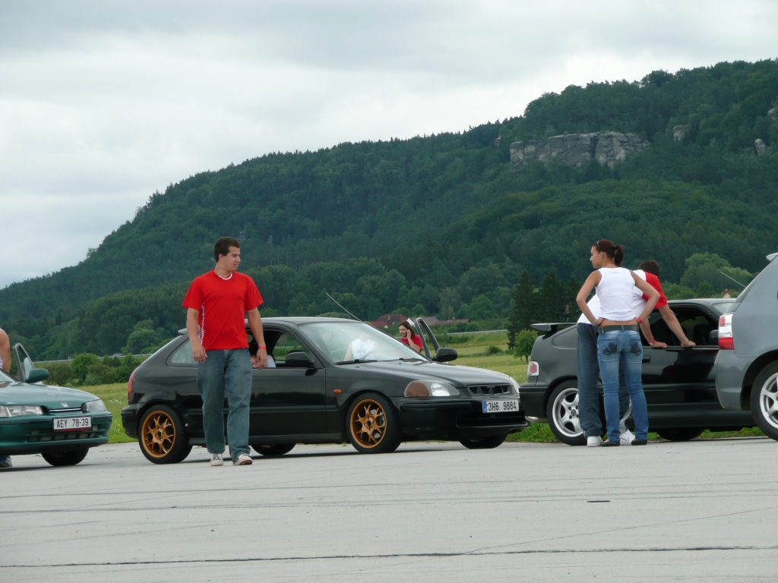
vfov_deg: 9.4
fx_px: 3551
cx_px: 389
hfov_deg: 12.5
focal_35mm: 158
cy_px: 292
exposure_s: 1/250
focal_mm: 26
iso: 100
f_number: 4.8
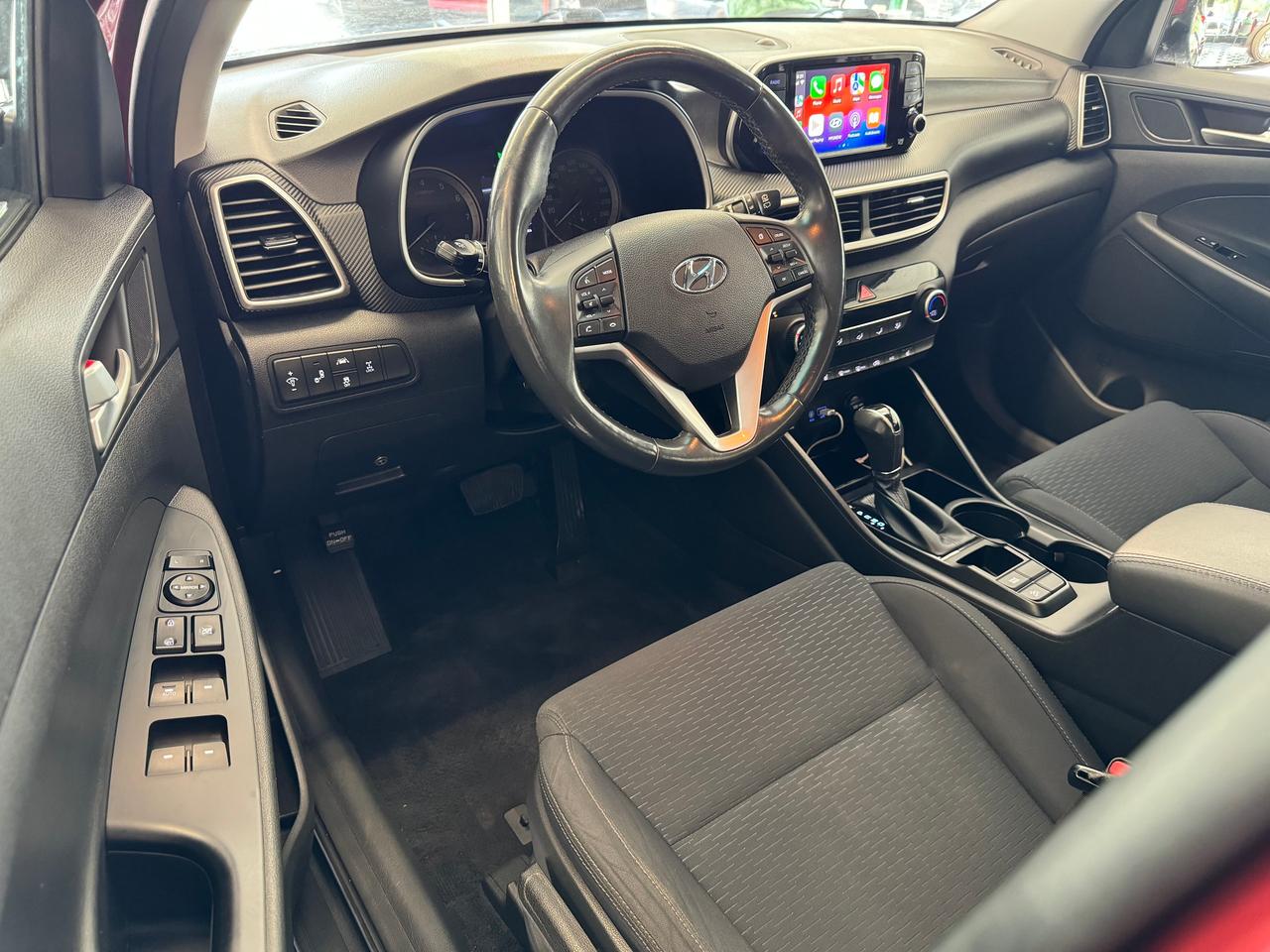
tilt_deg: -33.4
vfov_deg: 56.8
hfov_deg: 71.6
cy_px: 476
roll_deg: -2.6
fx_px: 881
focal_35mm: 24
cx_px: 635
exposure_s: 1/40
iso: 640
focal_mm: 6.76
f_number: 1.78
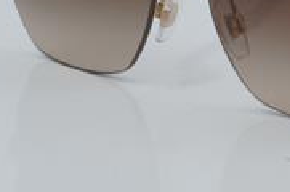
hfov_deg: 12.2
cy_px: -5
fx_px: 1335
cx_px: 301
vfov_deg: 8.2
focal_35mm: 166
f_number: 29
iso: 100
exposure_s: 1/4
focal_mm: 50
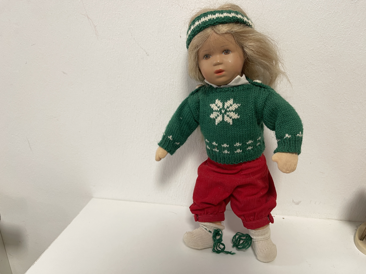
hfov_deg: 69.4
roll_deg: +0.6
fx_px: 264
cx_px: 183
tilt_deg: -20.8
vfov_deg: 54.9
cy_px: 137
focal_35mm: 25
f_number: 1.6
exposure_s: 1/50
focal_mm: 5.1
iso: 100
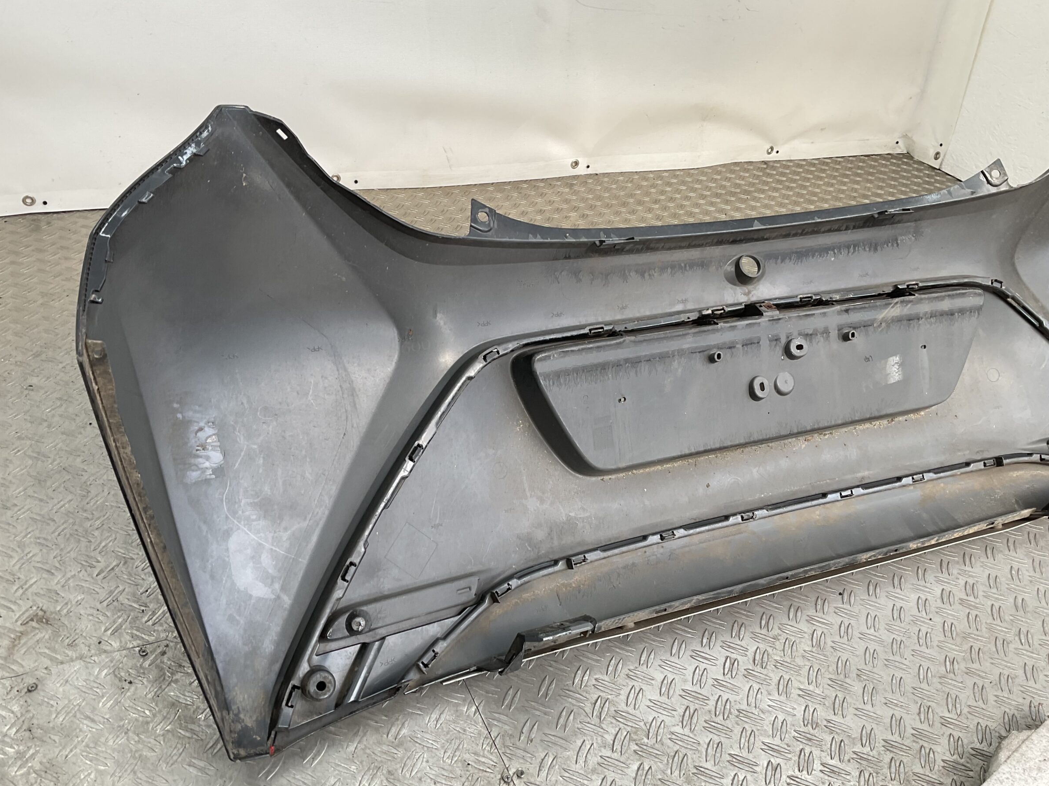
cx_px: 516
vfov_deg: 45.4
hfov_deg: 58.4
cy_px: 419
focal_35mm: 31
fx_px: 939
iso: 16
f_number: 1.8
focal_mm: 3
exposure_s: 1/120
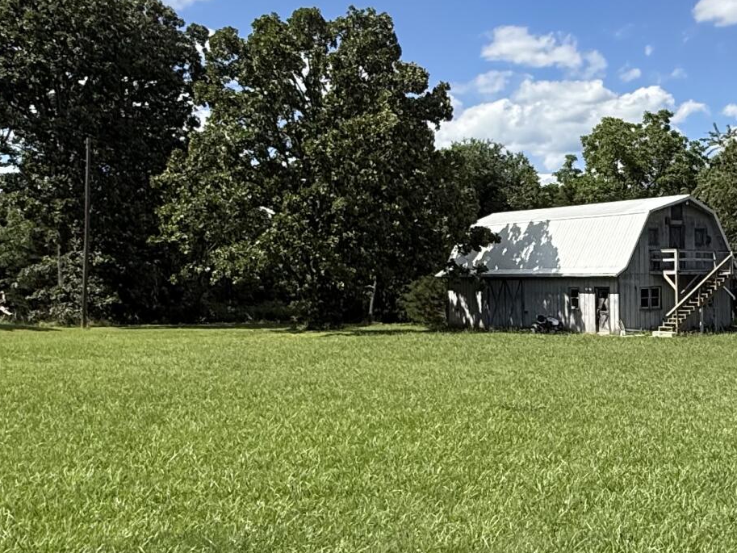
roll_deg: -0.6
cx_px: 632
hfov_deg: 38.9
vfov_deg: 31.5
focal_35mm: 46
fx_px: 980
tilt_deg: +1.3
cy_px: 245
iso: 50
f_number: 2.2
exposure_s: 1/1901
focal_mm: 2.22
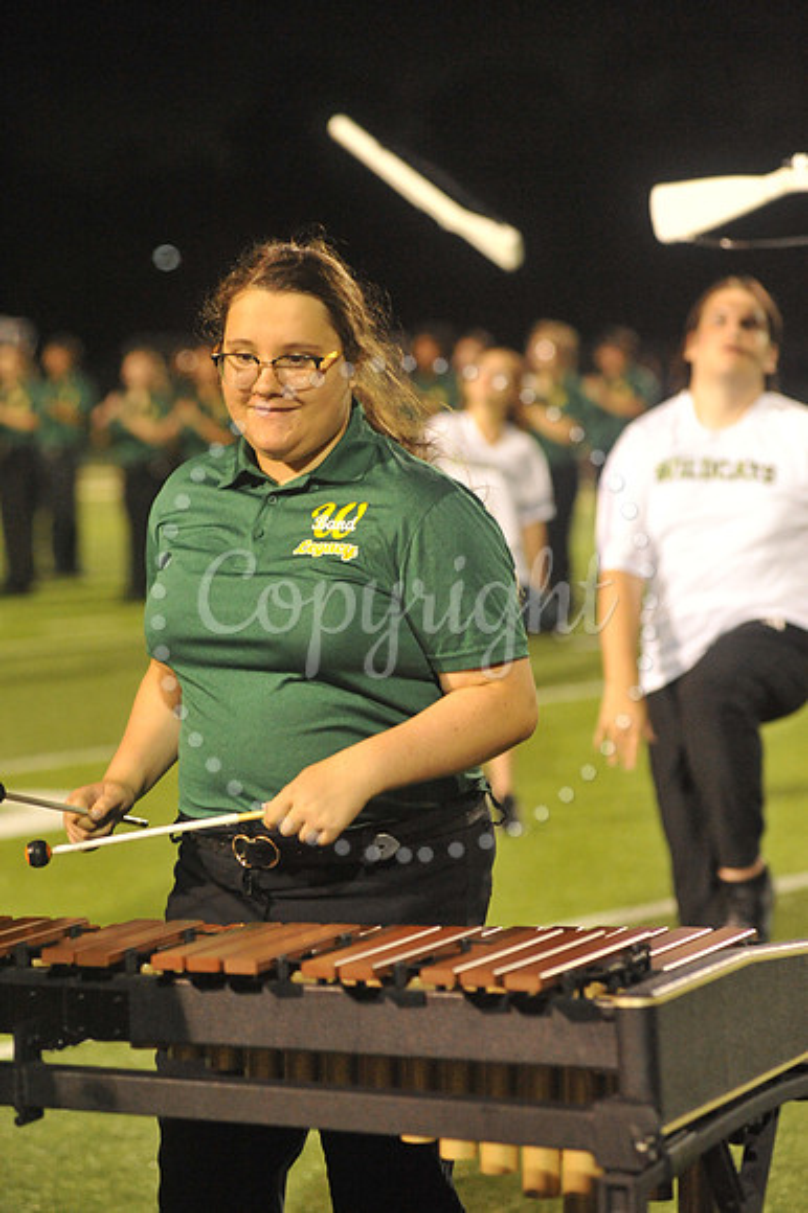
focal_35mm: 125
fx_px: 4213
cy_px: 606
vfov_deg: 16.4
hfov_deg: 11.0
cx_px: 404
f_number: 4
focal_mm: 125
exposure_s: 1/250
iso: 6400
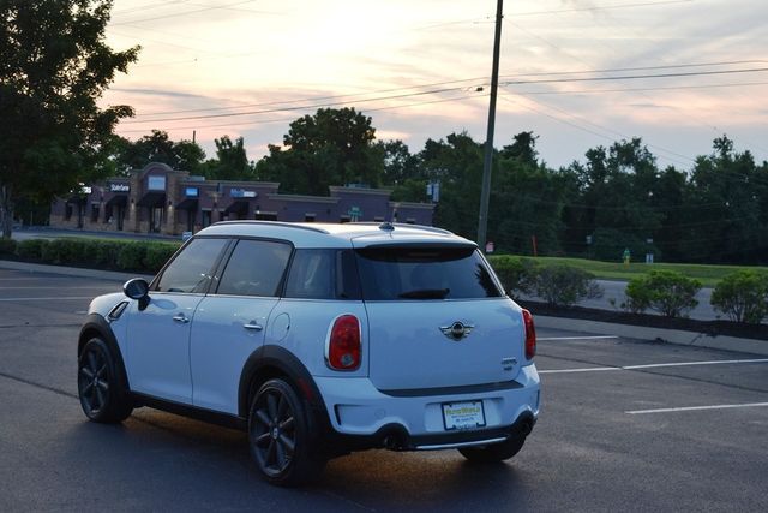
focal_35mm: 60
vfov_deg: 22.6
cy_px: 256
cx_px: 384
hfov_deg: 33.4
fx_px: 1280
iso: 400
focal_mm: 40
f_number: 5.6
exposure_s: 1/250
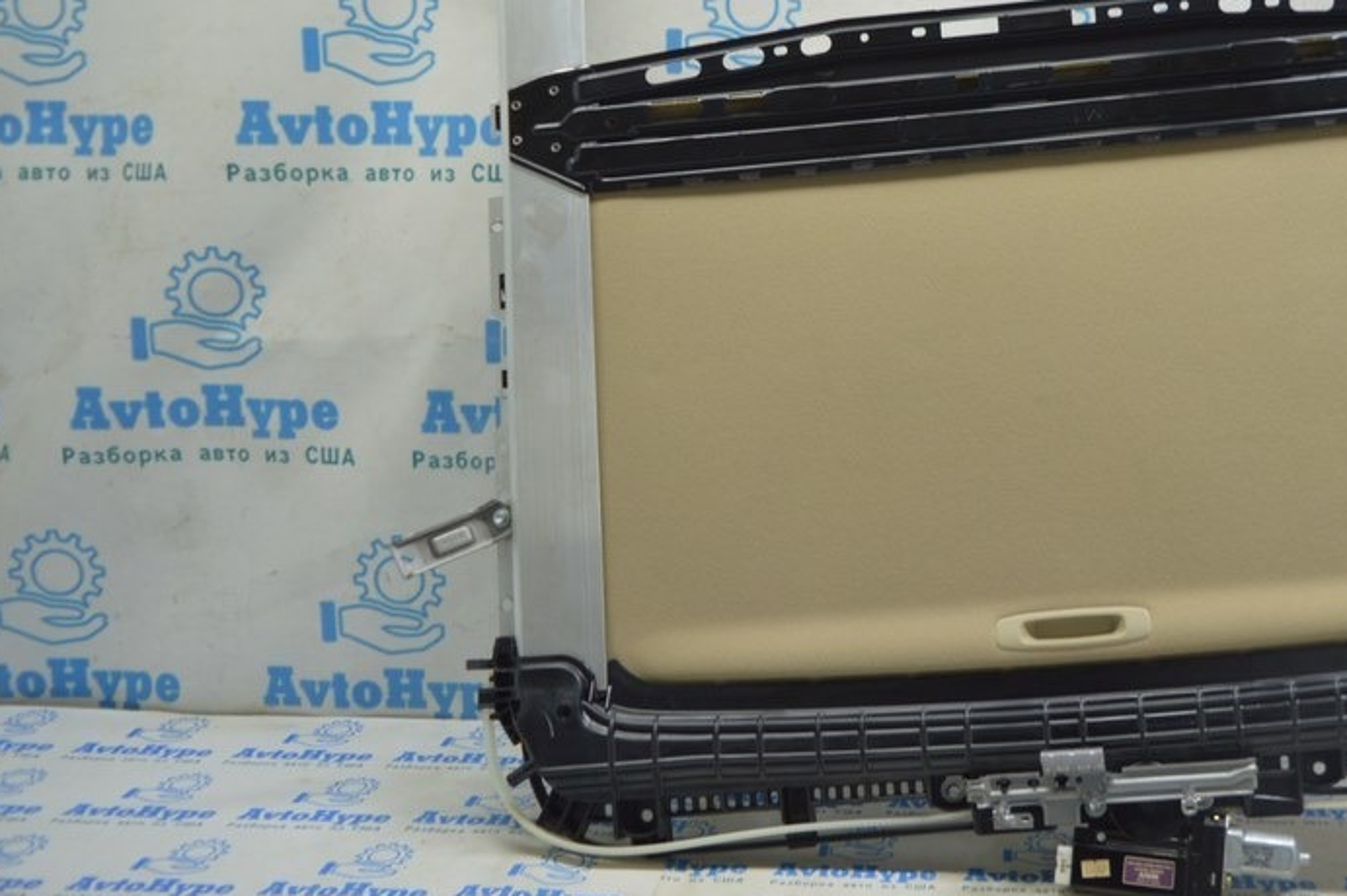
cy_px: 270
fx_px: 1496
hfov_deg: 47.1
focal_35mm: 40
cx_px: 971
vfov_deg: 33.0
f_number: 3.5
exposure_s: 1/50
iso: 400
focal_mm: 18
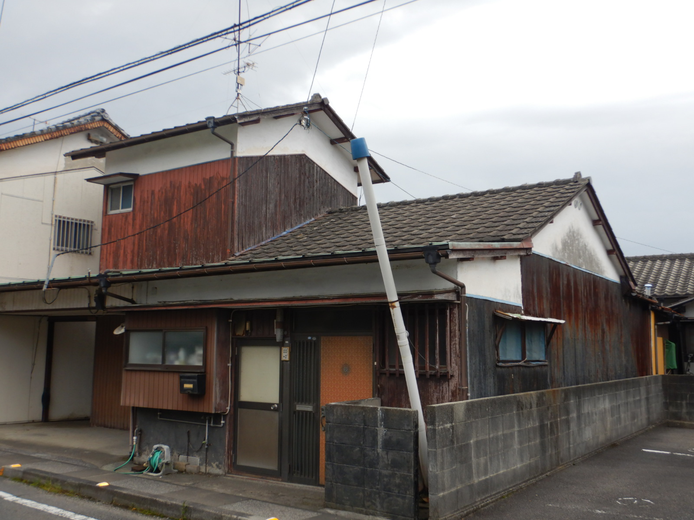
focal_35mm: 34
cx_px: 347
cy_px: 260
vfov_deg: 41.8
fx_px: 682
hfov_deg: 54.0
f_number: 4.2
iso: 125
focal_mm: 6.1
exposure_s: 1/400
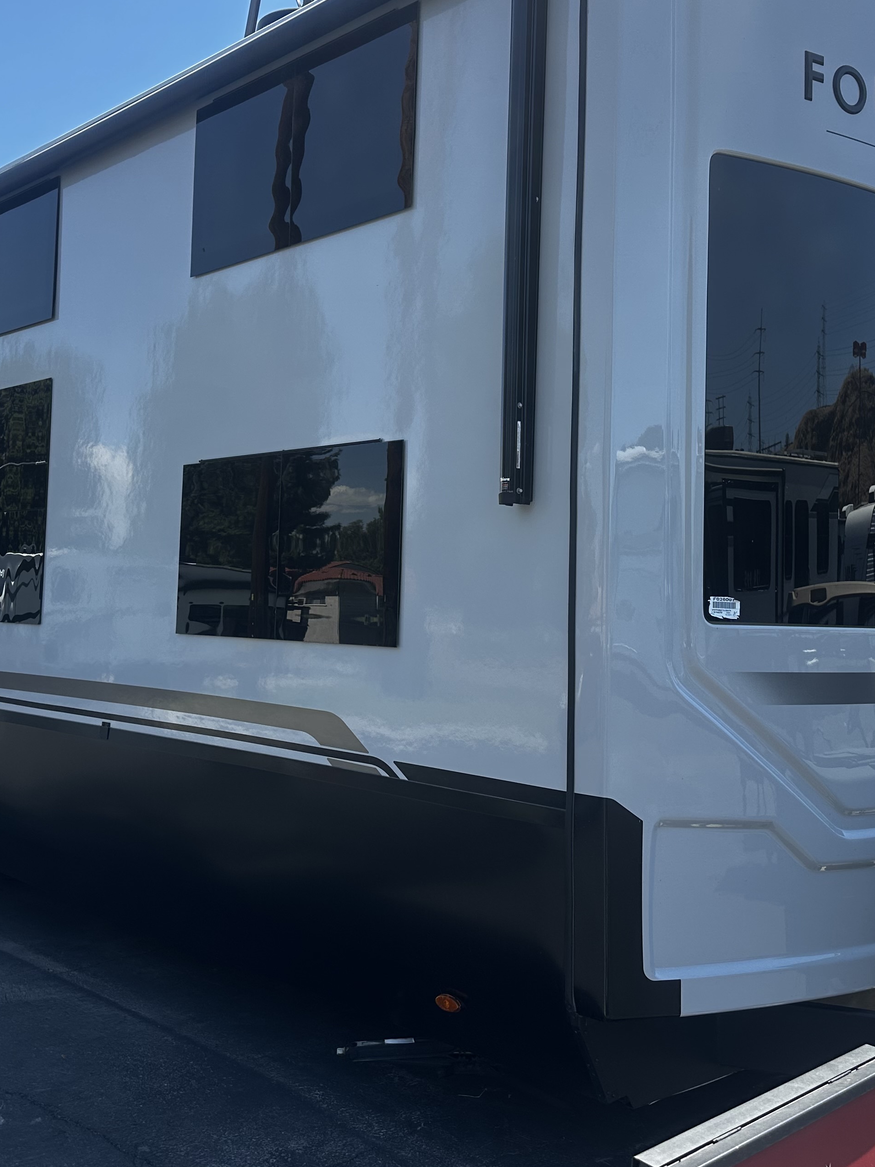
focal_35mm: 38
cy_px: 523
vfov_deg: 48.9
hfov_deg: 37.7
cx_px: 383
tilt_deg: +3.9
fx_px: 1281
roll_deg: -0.1
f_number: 1.78
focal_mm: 6.86
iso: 80
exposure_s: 1/1845
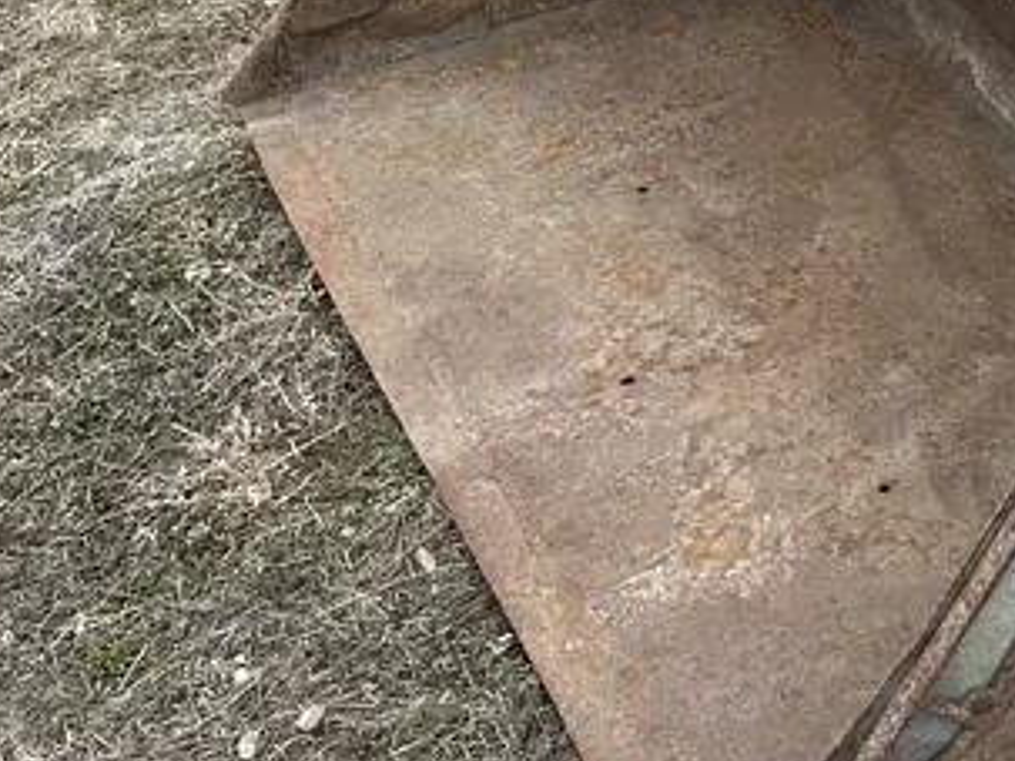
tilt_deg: -22.9
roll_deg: +2.1
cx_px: 1394
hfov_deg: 22.4
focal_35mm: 76
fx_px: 2228
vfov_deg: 18.4
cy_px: -151
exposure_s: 1/1988
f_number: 1.78
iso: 80
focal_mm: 6.86
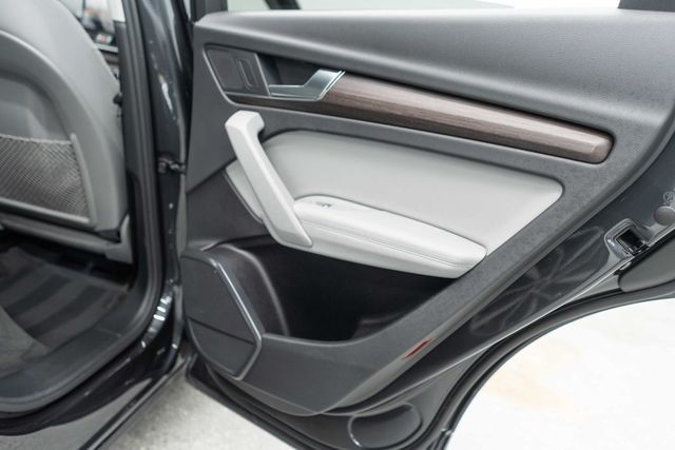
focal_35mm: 28
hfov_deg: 65.5
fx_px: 525
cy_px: 225
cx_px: 338
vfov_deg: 46.4
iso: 1000
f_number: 3.2
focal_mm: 28
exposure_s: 1/40
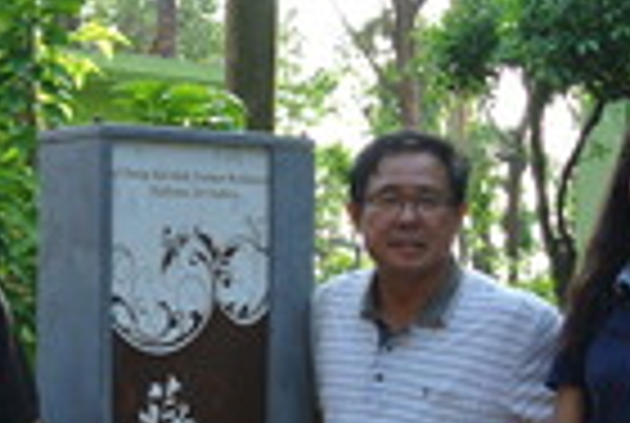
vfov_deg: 12.3
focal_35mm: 111
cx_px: 144
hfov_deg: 18.2
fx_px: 1947
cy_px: 416
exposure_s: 1/100
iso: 100
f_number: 3.8
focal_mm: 11.8
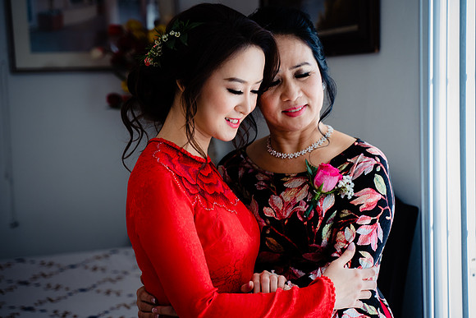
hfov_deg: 31.4
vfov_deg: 21.3
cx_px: 238
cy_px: 159
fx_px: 846
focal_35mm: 64
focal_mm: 64
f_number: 3.5
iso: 250
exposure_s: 1/200
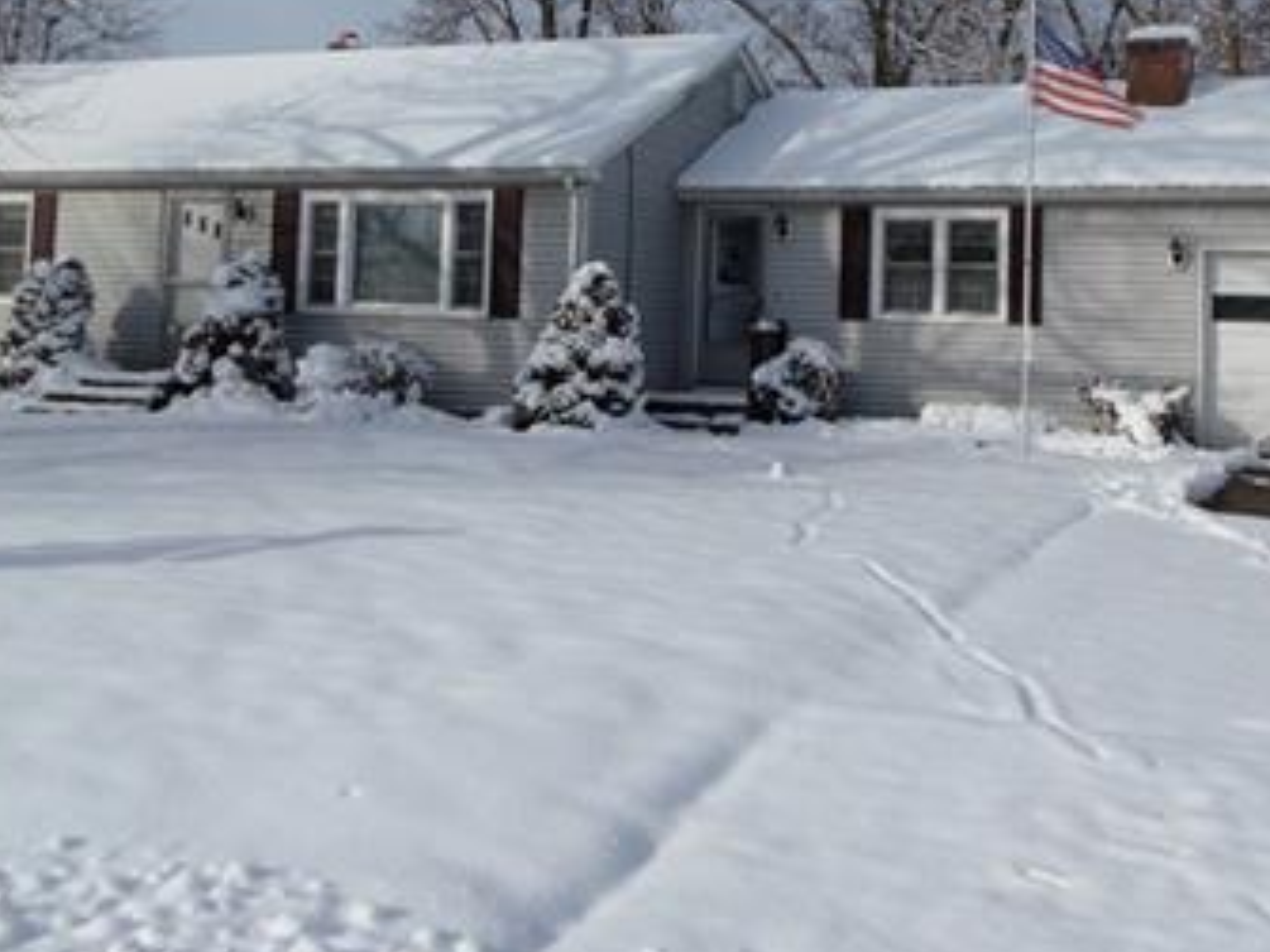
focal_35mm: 42
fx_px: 1540
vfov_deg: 33.3
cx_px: 739
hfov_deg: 44.6
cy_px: 190
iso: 100
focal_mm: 4
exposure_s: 1/400
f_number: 8.6
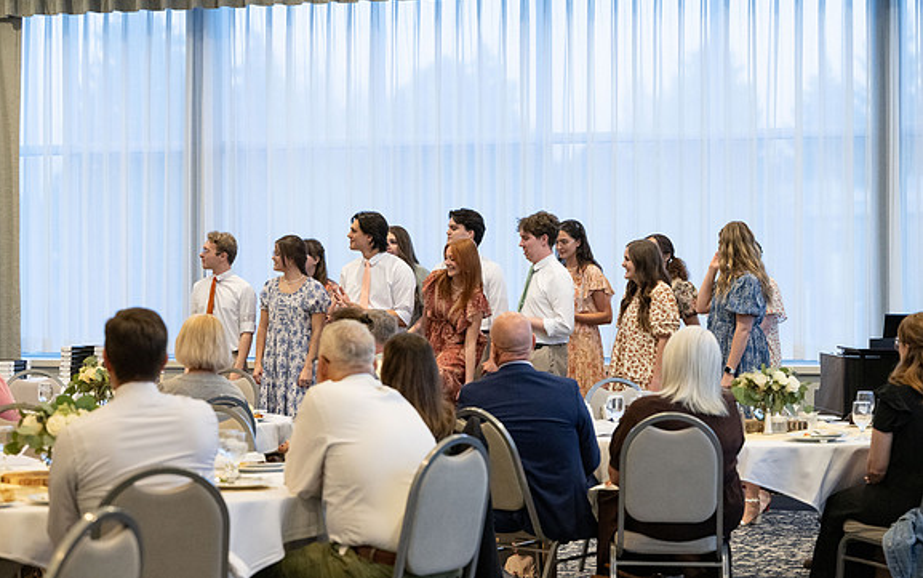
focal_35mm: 93
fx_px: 2340
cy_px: 271
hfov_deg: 22.3
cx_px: 461
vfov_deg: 14.1
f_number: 4
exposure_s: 1/320
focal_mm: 86
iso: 3200
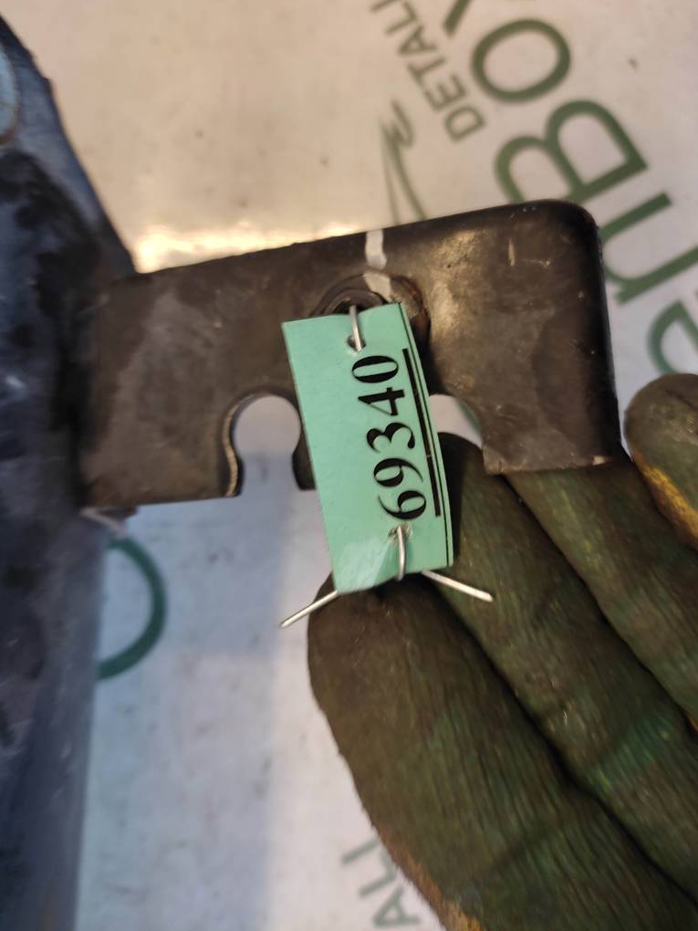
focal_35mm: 28
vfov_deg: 63.4
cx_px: 354
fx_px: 753
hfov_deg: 49.7
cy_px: 460
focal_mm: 4.74
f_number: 1.79
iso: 157
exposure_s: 1/33
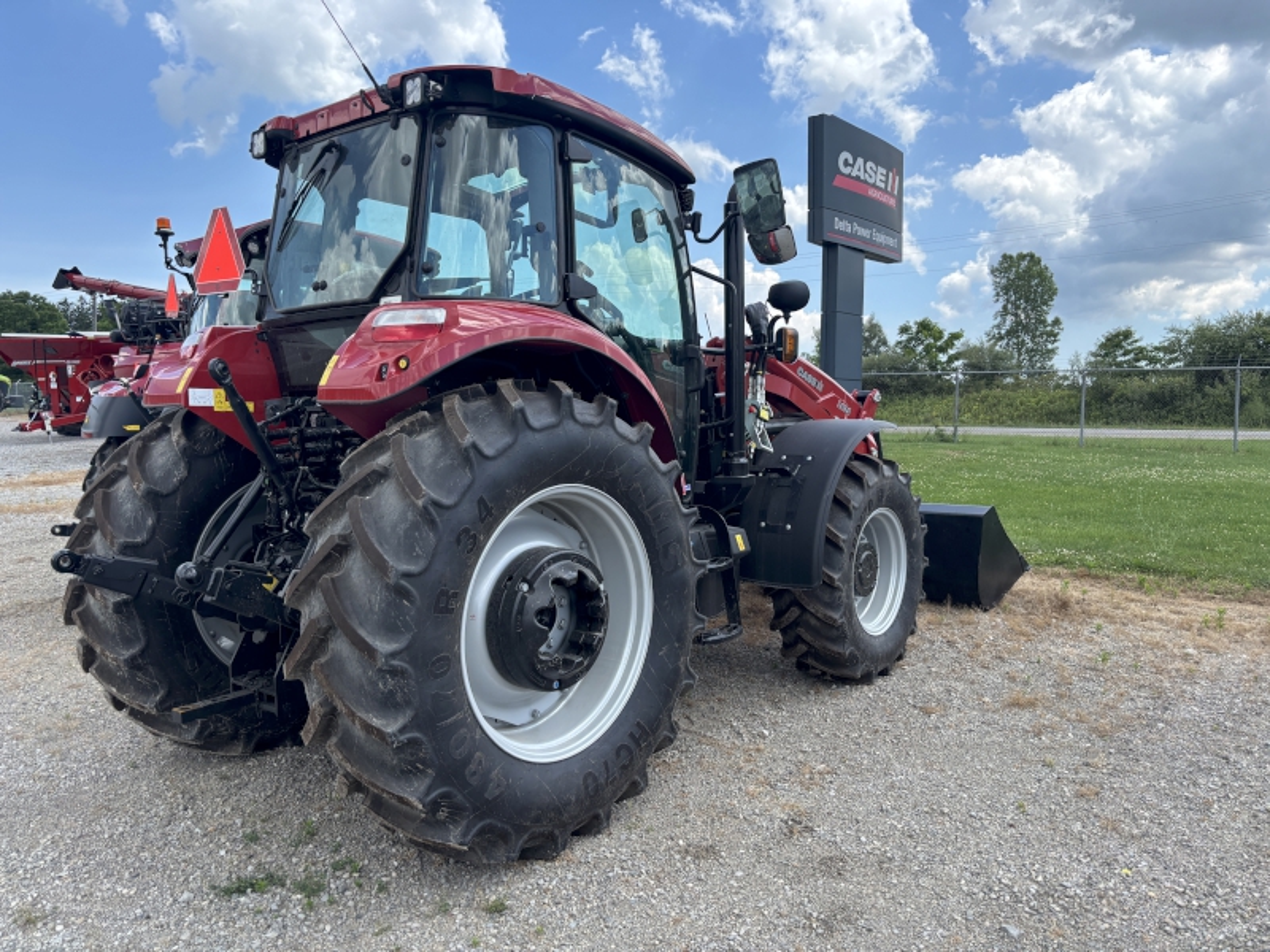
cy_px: 476
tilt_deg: -3.5
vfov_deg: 53.1
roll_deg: -0.2
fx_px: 954
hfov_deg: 67.3
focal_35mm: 26
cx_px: 635
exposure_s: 1/1344
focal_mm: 5.96
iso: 50
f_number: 1.6
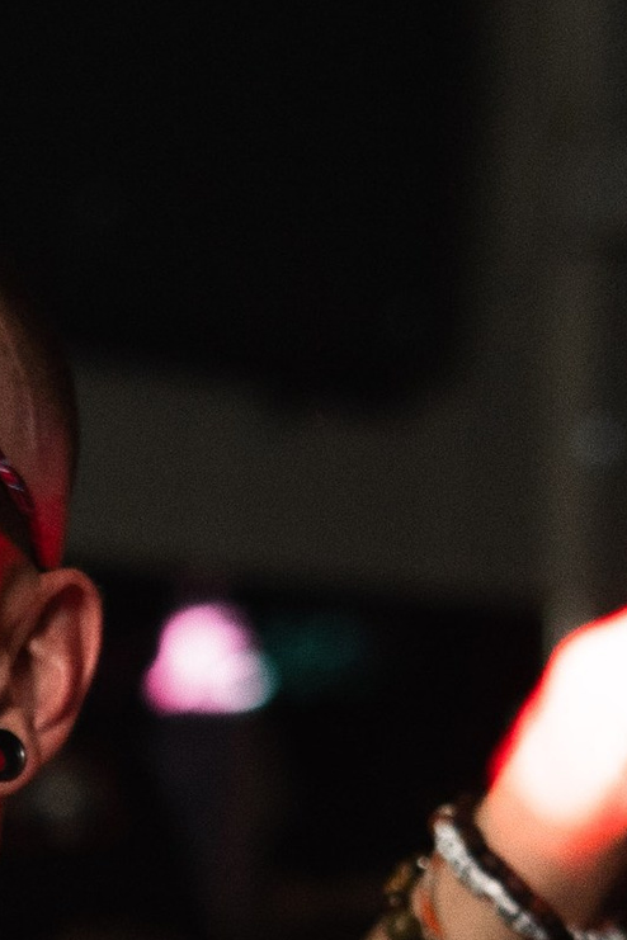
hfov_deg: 5.2
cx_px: -815
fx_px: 6766
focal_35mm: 259
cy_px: 1474
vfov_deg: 7.8
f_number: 2.8
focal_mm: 50
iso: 1000
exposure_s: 1/125
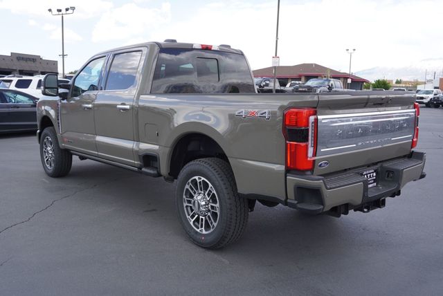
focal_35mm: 33
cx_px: 222
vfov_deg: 40.0
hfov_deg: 57.2
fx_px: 406
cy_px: 148
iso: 100
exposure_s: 1/125
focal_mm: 22
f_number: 5.6
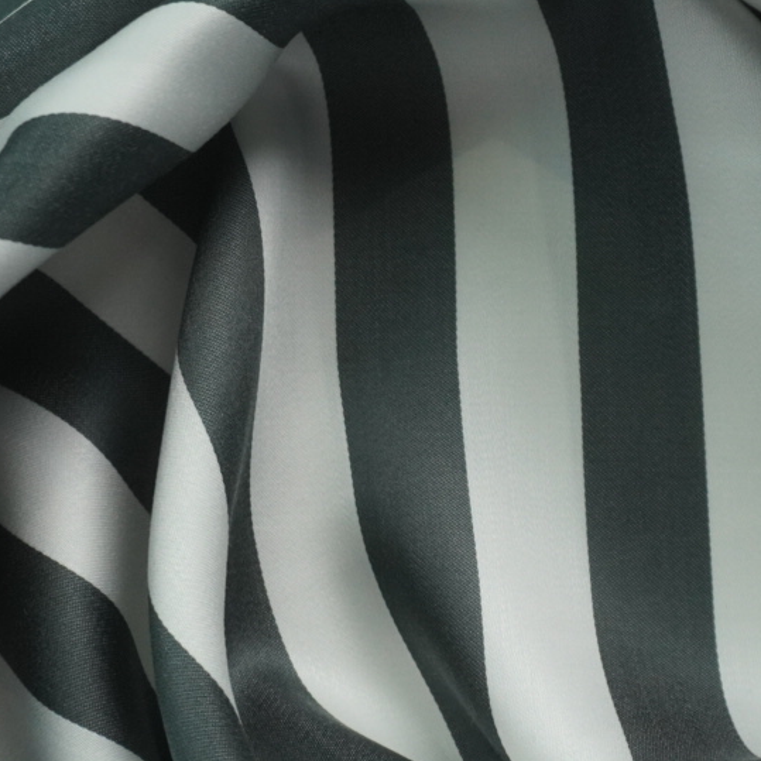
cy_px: 385
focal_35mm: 80
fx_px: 1997
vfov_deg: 21.6
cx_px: 603
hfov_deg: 21.3
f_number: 5.6
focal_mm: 21
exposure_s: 1/320
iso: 800
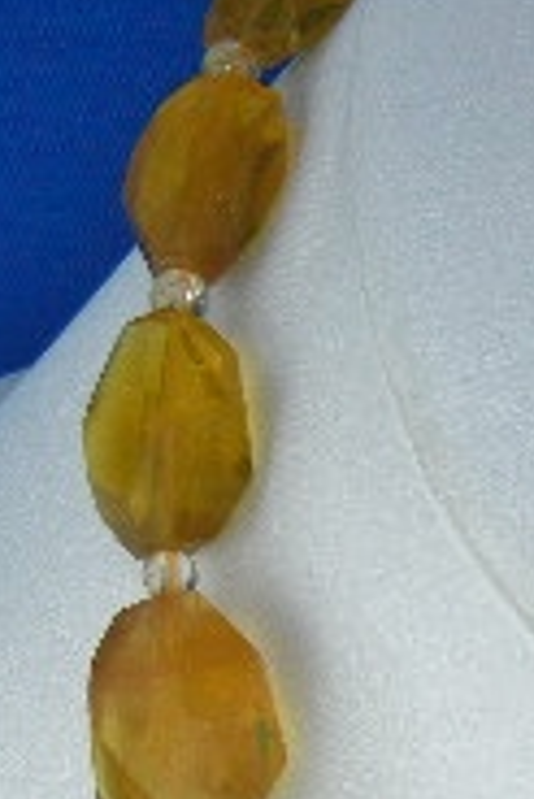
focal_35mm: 123
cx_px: 794
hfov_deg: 10.8
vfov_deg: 15.8
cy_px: 1020
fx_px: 2731
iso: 160
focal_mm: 6.2
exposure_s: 1/50
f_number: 3.6
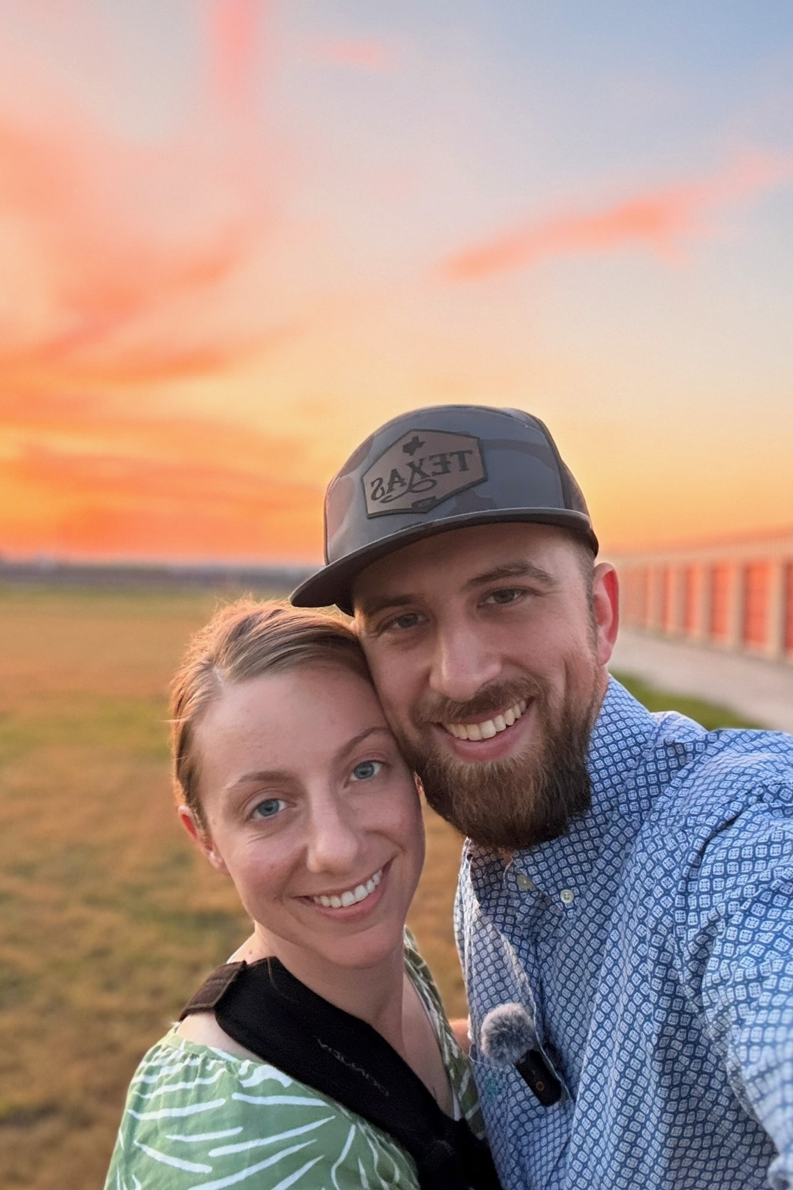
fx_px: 1057
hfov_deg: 41.0
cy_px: 605
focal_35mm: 32
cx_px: 444
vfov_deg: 58.7
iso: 400
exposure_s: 1/40
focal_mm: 2.69
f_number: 1.9
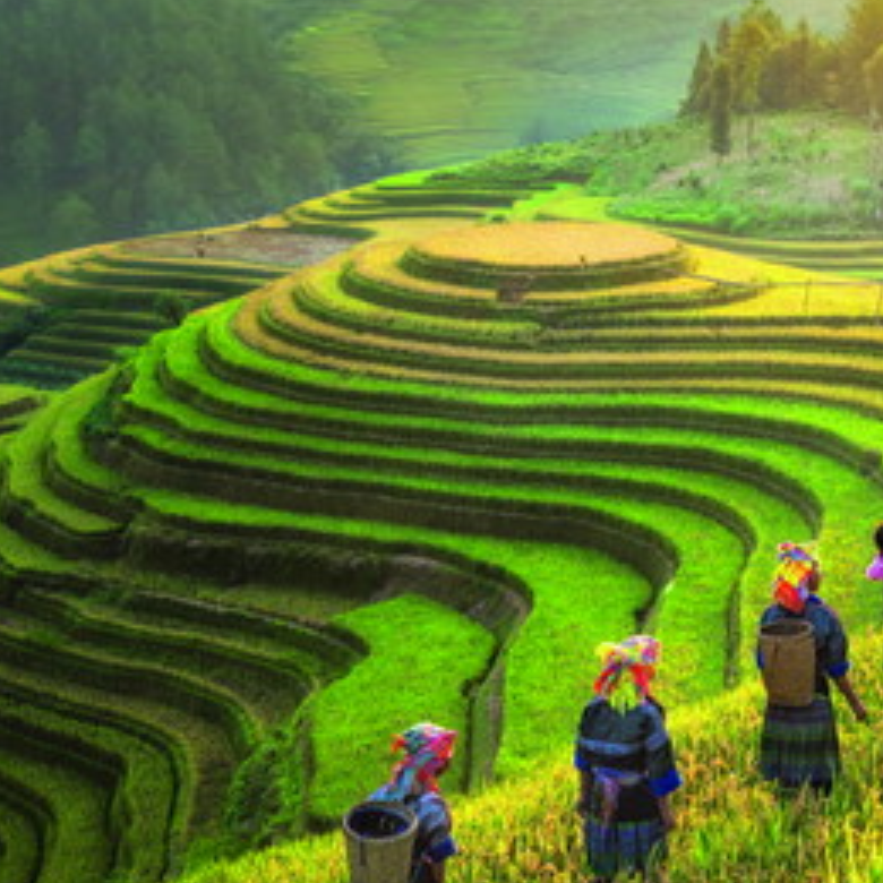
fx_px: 2742
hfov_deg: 18.2
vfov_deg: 18.3
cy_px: 486
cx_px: 601
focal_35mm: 95
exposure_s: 1/160
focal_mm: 58
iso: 500
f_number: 8
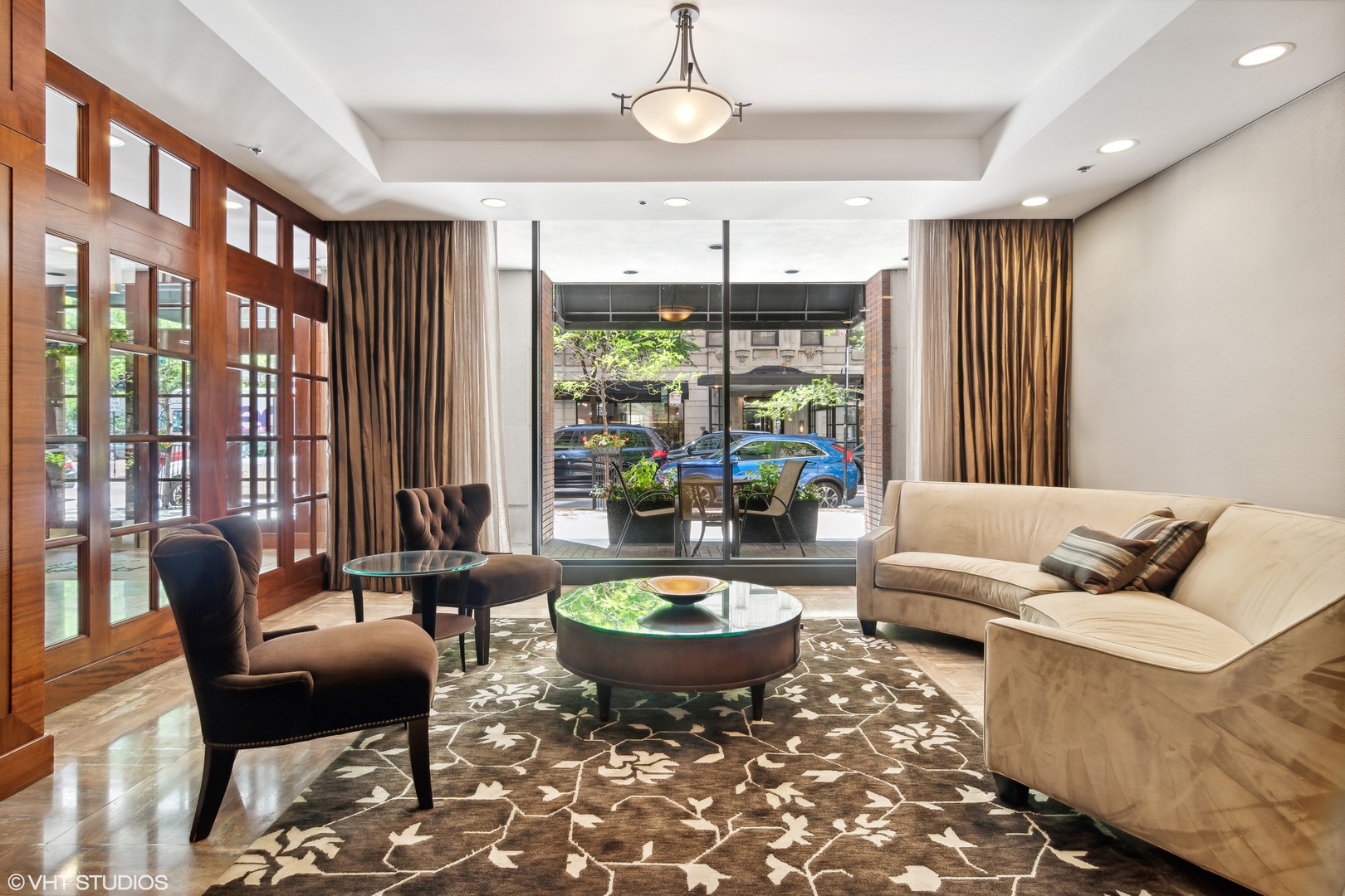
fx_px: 672
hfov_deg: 90.0
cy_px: 448
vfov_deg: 67.4
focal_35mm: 18
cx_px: 672
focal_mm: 12
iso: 200
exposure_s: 1/20
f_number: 8
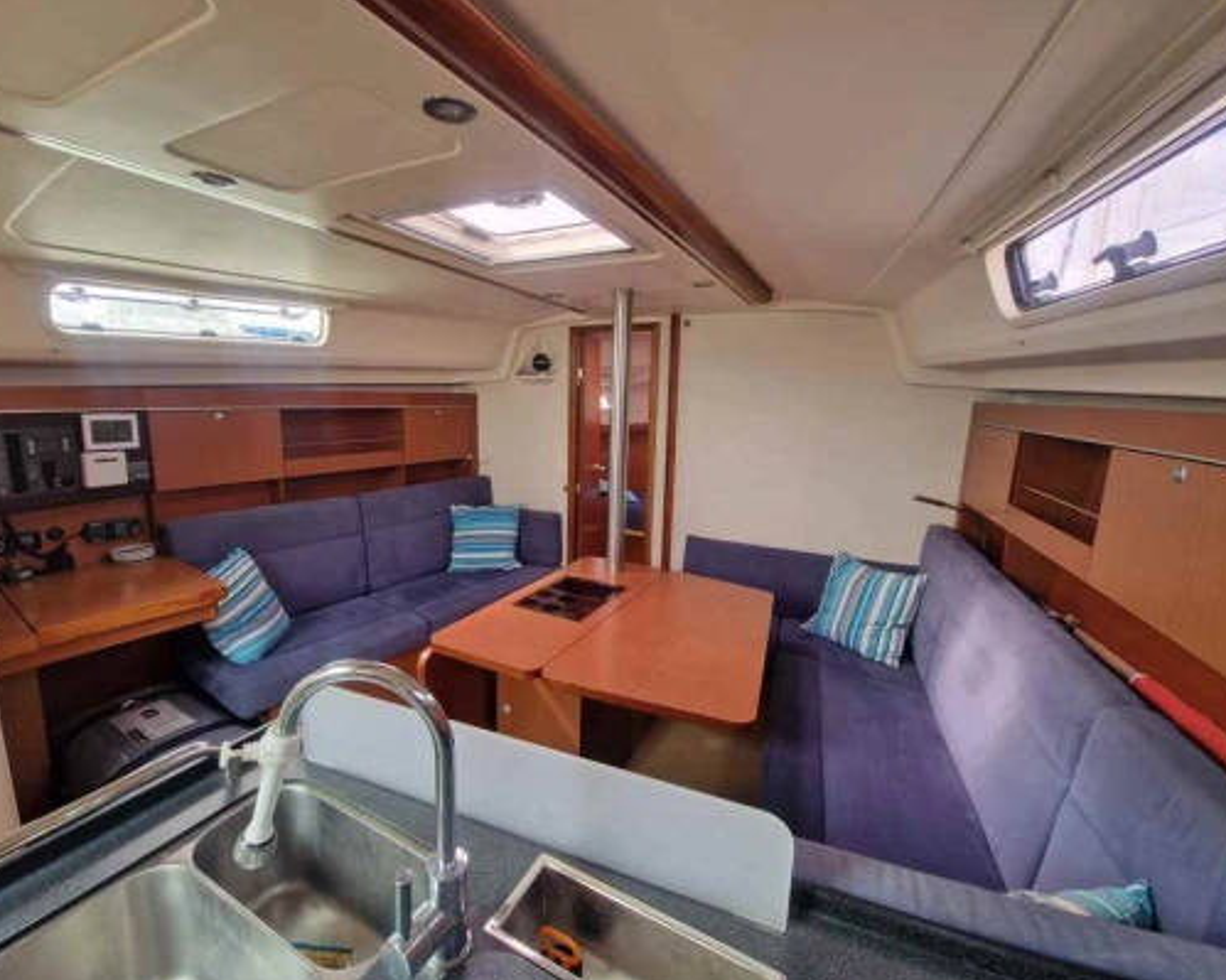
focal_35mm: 14
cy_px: 500
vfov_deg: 88.0
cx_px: 580
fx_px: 508
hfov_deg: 100.6
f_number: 2.2
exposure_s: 1/50
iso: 64
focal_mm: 2.2
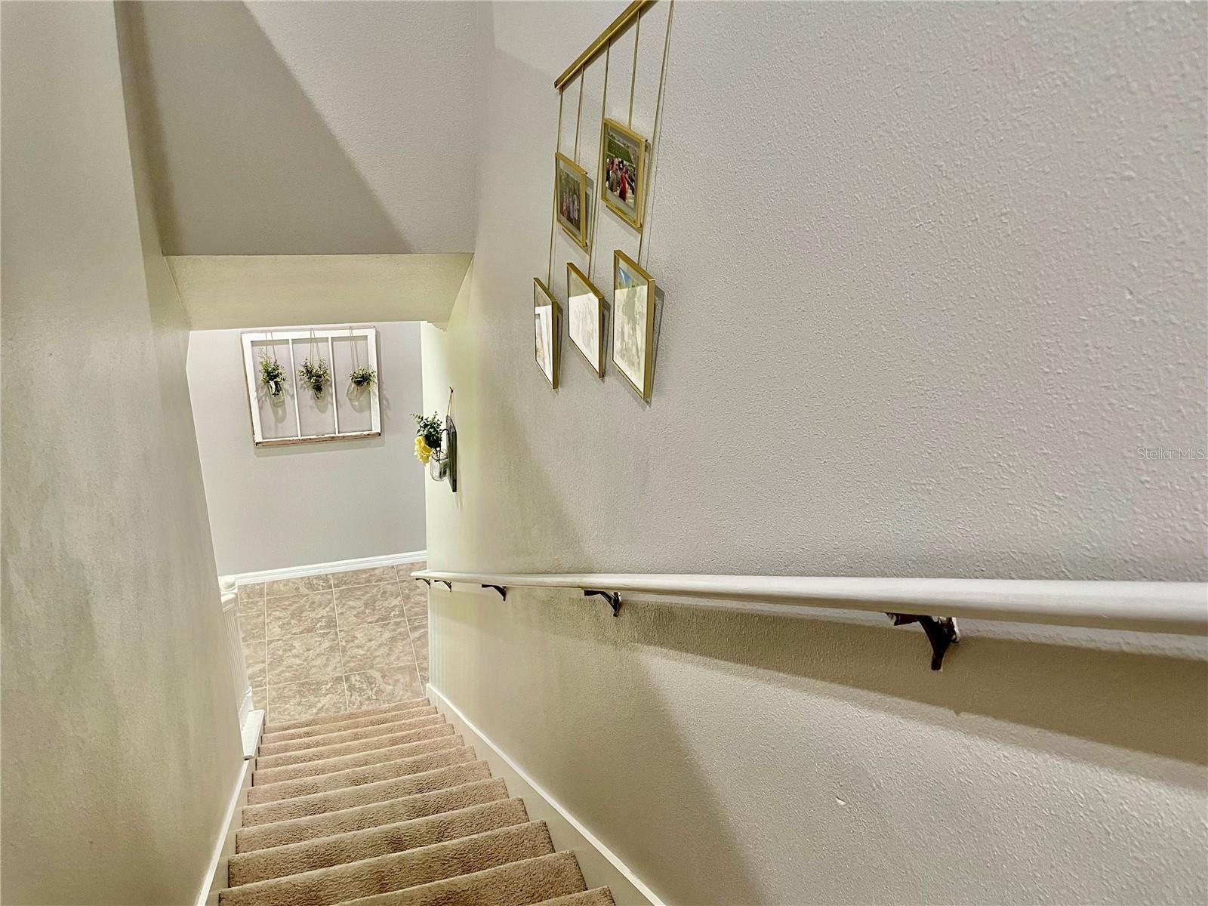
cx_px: 604
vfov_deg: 53.1
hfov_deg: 67.3
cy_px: 453
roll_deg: -3.7
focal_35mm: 26
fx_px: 907
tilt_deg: -28.7
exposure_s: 1/60
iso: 160
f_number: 1.6
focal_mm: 4.2
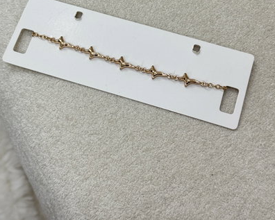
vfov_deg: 23.9
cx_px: 138
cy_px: 43
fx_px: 513
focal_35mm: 63
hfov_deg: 30.0
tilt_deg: -61.0
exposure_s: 1/50
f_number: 1.78
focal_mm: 6.76
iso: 80
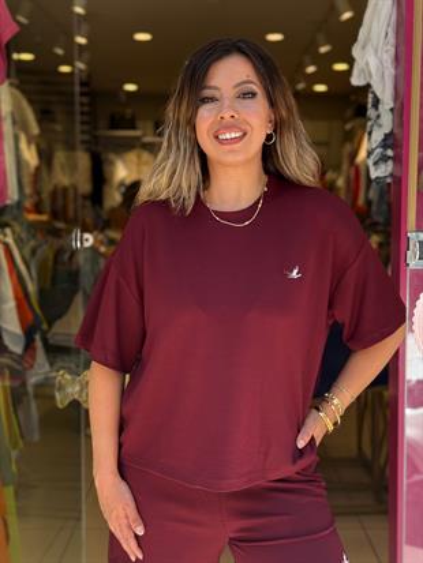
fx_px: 782
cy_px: 282
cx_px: 212
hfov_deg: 30.3
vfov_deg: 39.6
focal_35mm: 48
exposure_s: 1/566
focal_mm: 6.76
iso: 64
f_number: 1.78
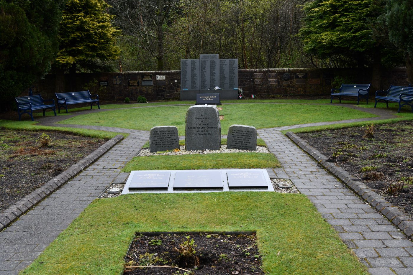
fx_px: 413
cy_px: 138
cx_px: 206
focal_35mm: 36
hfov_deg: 53.1
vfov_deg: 36.9
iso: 500
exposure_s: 1/400
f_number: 8
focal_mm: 36
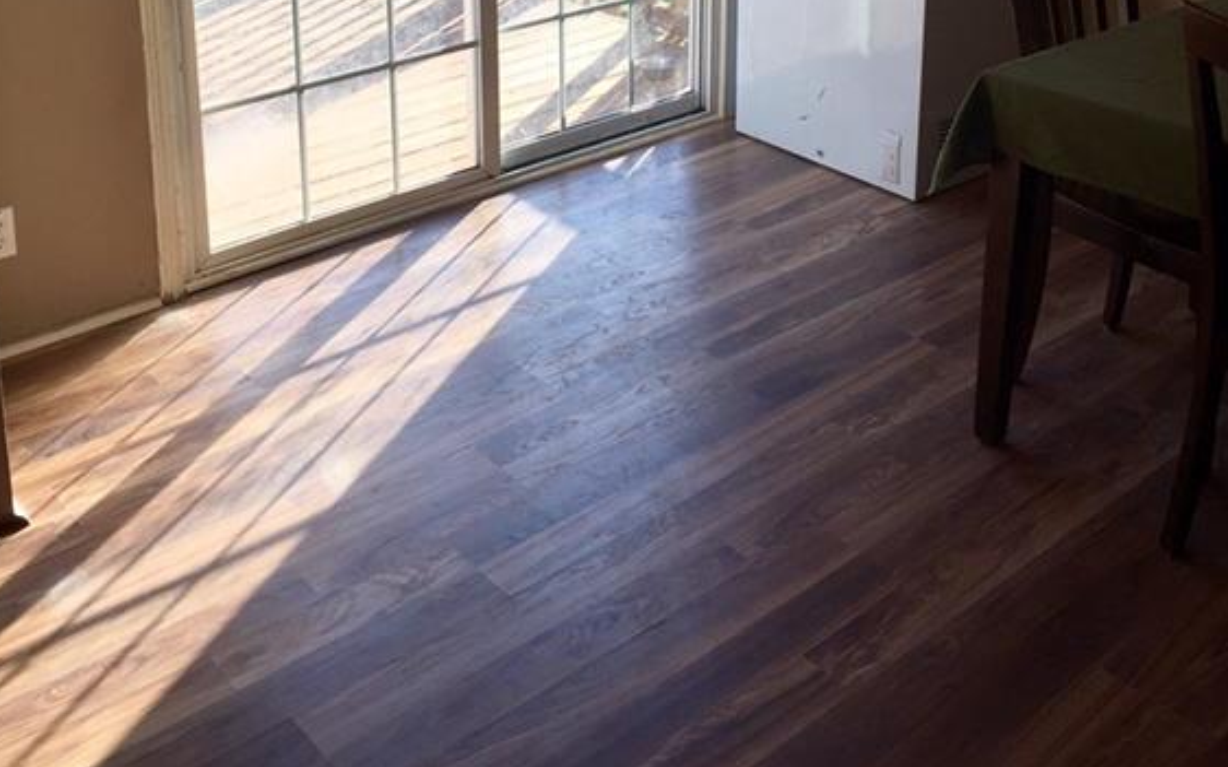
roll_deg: -0.3
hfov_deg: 47.2
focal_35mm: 42
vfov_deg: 28.4
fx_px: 1405
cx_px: 614
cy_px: -28
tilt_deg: -14.6
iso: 32
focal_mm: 4.15
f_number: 2.2
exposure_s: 1/314
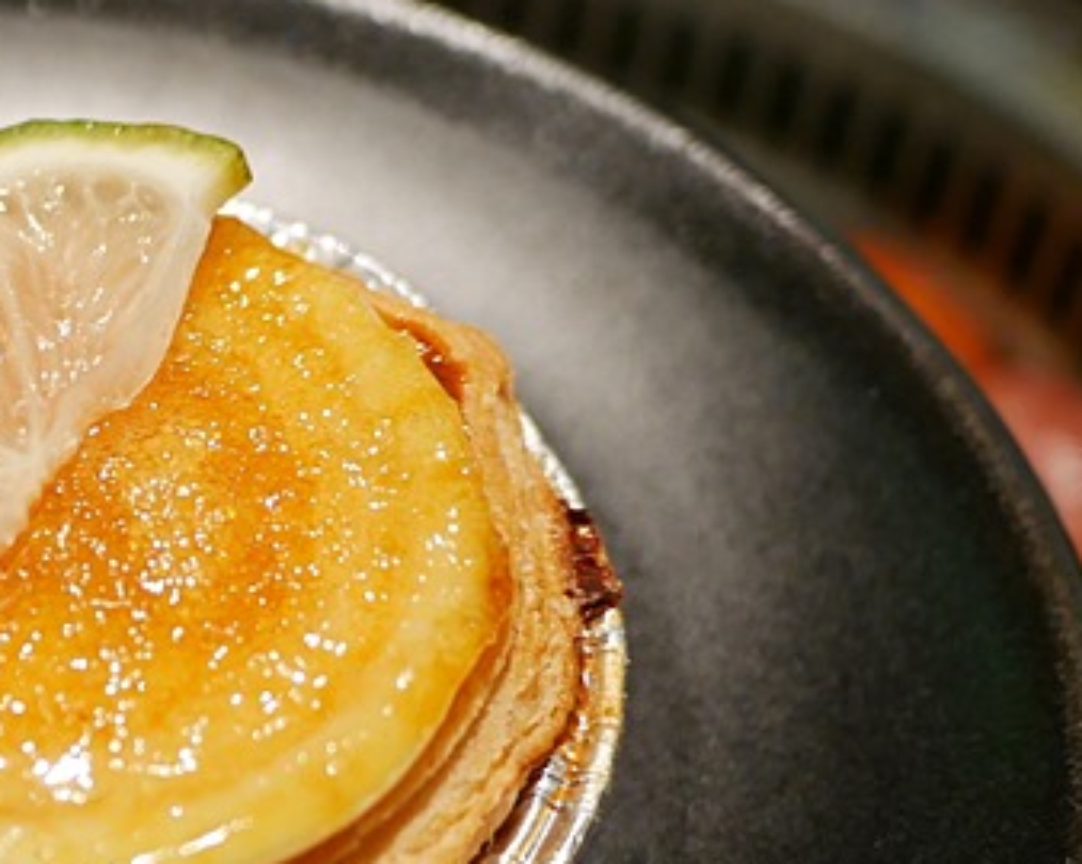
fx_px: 2592
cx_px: -163
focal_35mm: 81
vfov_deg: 18.9
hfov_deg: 22.1
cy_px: 600
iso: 200
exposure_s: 1/80
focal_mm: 14
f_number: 2.5
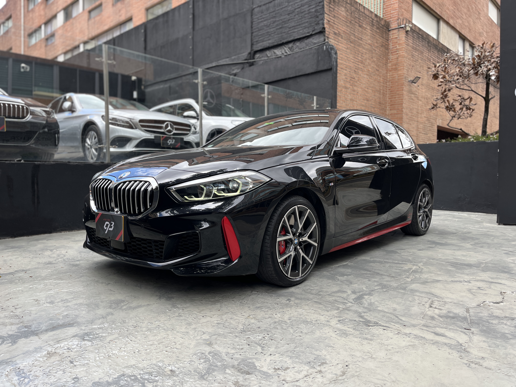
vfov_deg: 53.1
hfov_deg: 67.3
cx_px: 258
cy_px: 194
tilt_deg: -2.6
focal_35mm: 26
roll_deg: +0.3
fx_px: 388
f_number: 1.6
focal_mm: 5.1
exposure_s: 1/473
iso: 50
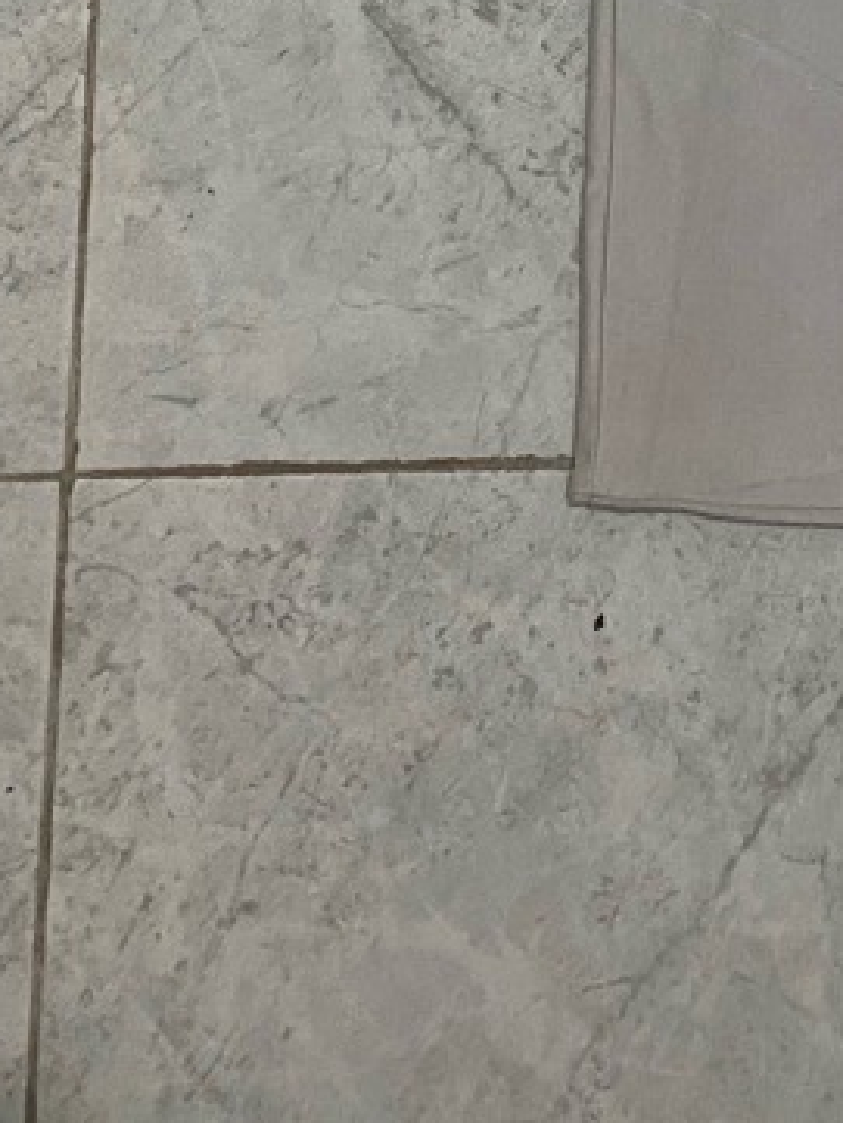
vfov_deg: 23.3
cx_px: 1104
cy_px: -408
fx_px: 2336
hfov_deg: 18.9
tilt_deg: -78.9
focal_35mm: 72
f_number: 1.8
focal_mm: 4.25
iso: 250
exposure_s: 1/50
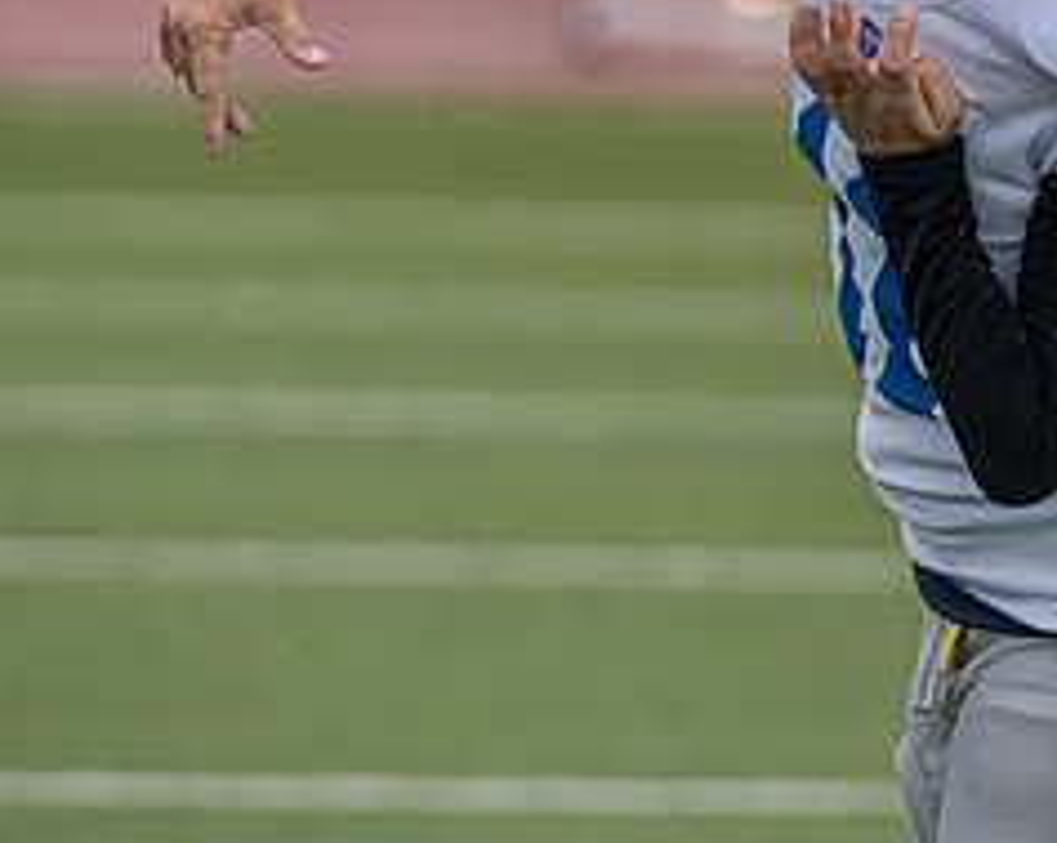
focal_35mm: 475
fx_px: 14841
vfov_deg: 3.3
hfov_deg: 4.1
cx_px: 977
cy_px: 193
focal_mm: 171
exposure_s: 1/1250
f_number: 3.5
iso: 250
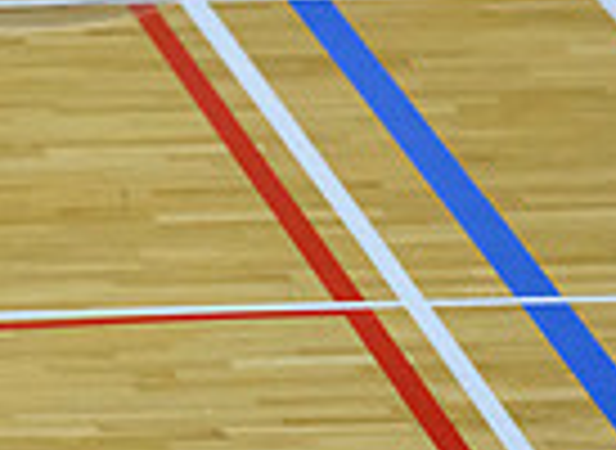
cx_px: -230
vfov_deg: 1.9
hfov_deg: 2.7
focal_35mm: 752
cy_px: -505
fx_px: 13254
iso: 4000
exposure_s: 1/1000
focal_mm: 150
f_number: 2.8
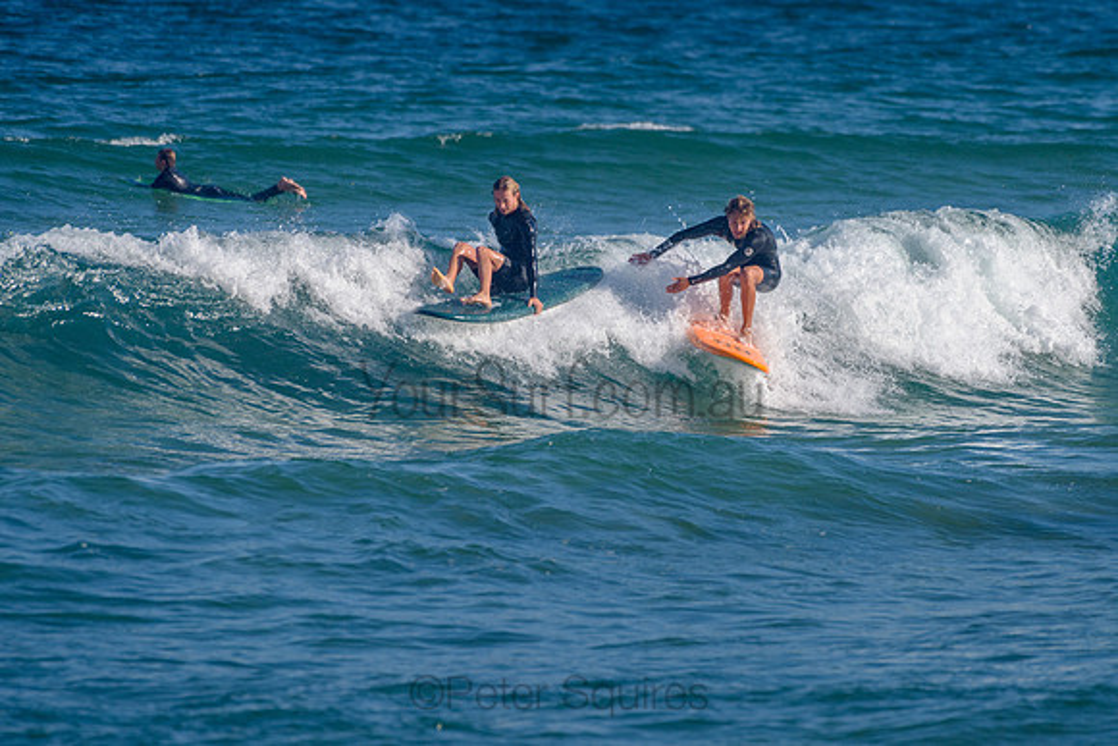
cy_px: 298
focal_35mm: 613
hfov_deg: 3.4
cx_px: 625
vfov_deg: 2.2
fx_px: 19048
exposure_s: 1/2000
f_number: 5.6
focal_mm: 500
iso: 180
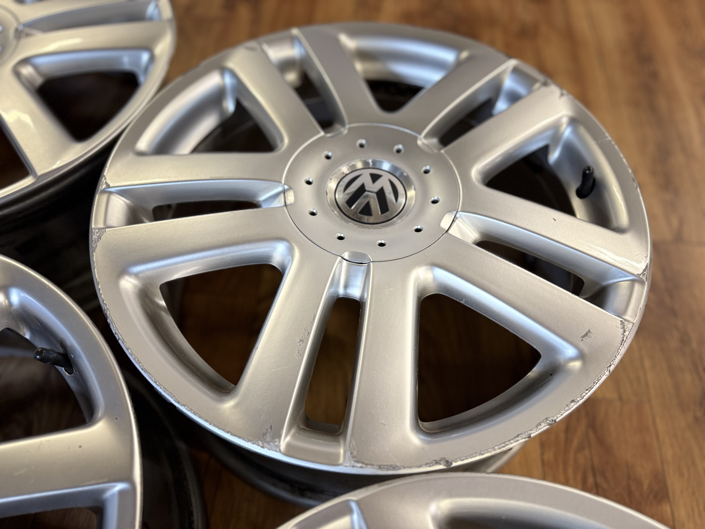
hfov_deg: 67.3
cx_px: 352
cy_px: 264
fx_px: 530
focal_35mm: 26
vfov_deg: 53.1
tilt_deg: -58.4
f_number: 1.6
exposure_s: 1/50
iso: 160
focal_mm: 5.96
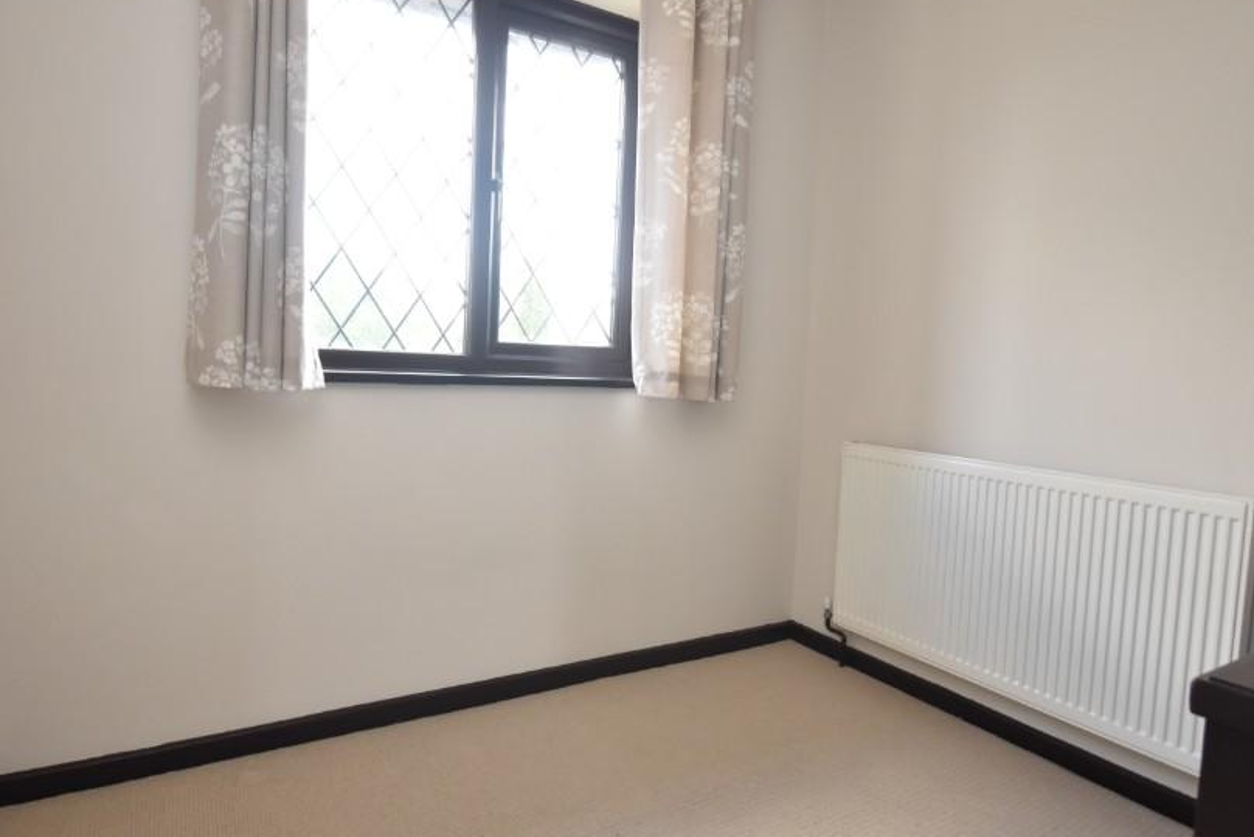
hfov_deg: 86.8
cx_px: 584
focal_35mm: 19
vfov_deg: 64.5
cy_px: 386
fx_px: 662
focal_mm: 10
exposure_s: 1/100
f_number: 5
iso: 800
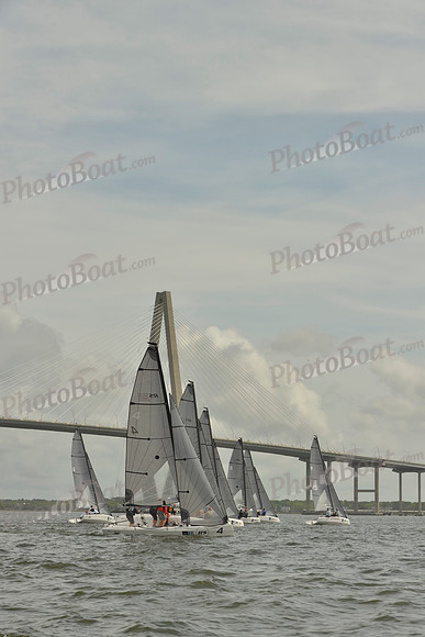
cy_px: 318
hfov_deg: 17.1
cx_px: 212
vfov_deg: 25.4
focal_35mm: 80
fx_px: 1416
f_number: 10
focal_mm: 80
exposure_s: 1/1000
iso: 200
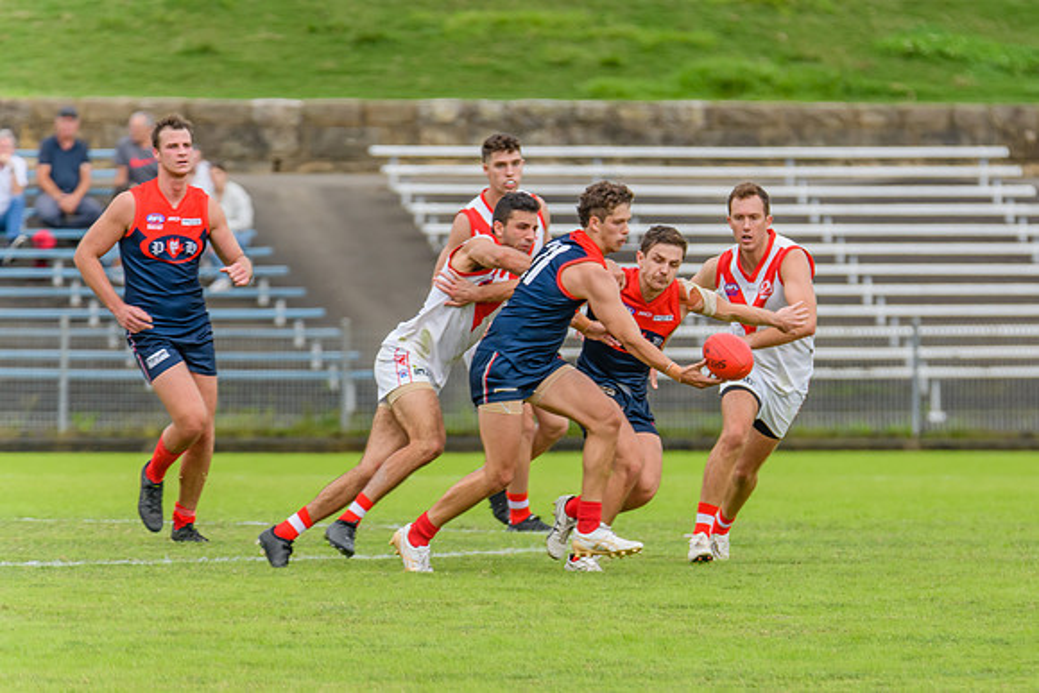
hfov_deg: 3.6
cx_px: 713
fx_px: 16698
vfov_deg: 2.4
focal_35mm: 578
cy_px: 476
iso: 800
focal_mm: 420
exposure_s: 1/1600
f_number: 7.1
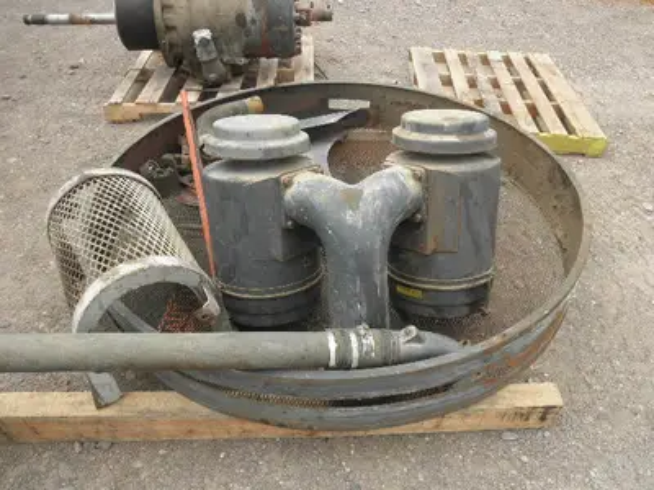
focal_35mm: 28
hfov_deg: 63.4
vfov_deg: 49.7
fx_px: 529
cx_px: 327
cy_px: 245
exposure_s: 1/125
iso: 64
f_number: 3
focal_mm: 5
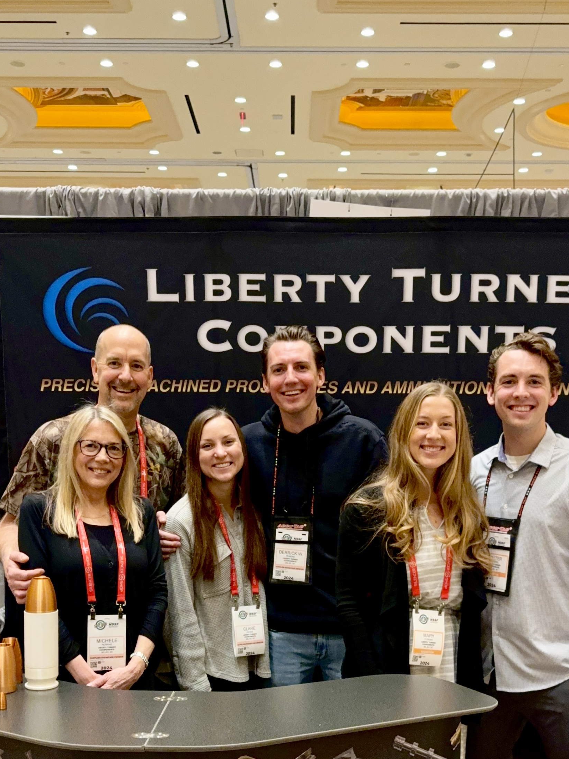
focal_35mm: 36
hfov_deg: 39.6
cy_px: 545
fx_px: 789
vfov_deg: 49.8
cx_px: 313
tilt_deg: -7.0
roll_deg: +1.2
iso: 640
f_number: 1.78
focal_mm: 6.86
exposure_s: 1/60
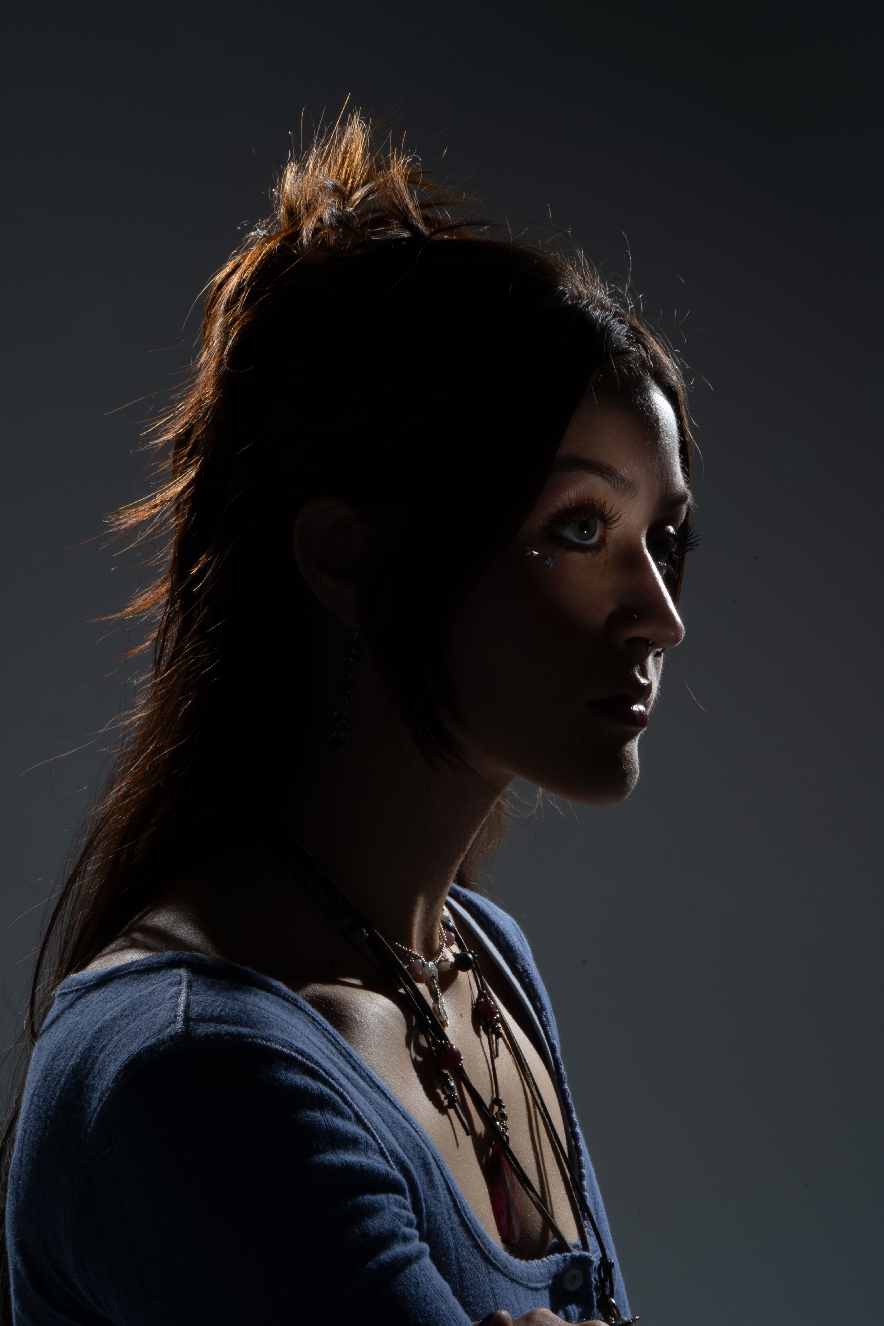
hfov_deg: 19.5
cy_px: 663
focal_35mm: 70
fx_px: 2578
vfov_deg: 28.8
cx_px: 442
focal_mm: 70
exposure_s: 1/125
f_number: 32
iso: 100
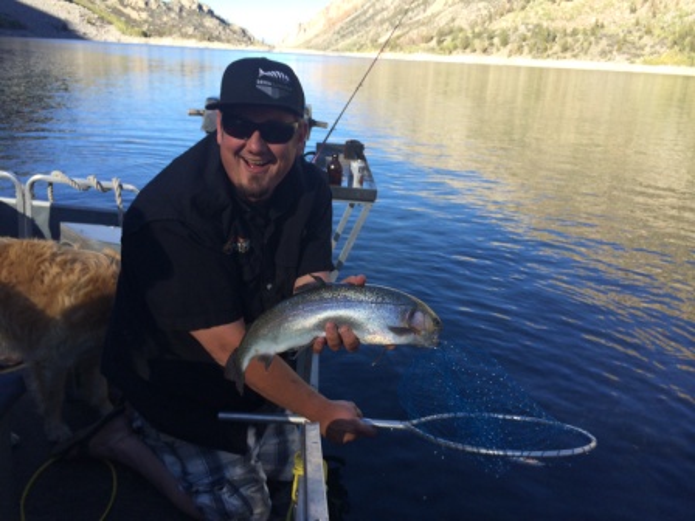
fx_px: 602
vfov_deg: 46.8
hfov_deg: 60.0
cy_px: 260
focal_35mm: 30
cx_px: 348
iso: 32
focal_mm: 4.12
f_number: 2.2
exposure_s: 1/651
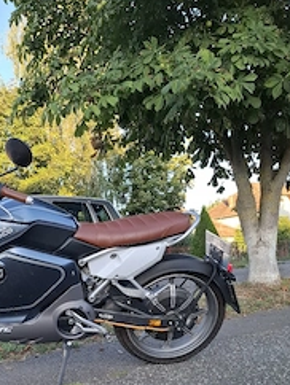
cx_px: 62
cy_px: 285
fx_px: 424
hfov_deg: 36.6
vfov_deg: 47.3
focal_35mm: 38
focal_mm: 5.54
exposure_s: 1/263
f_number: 1.8
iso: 50
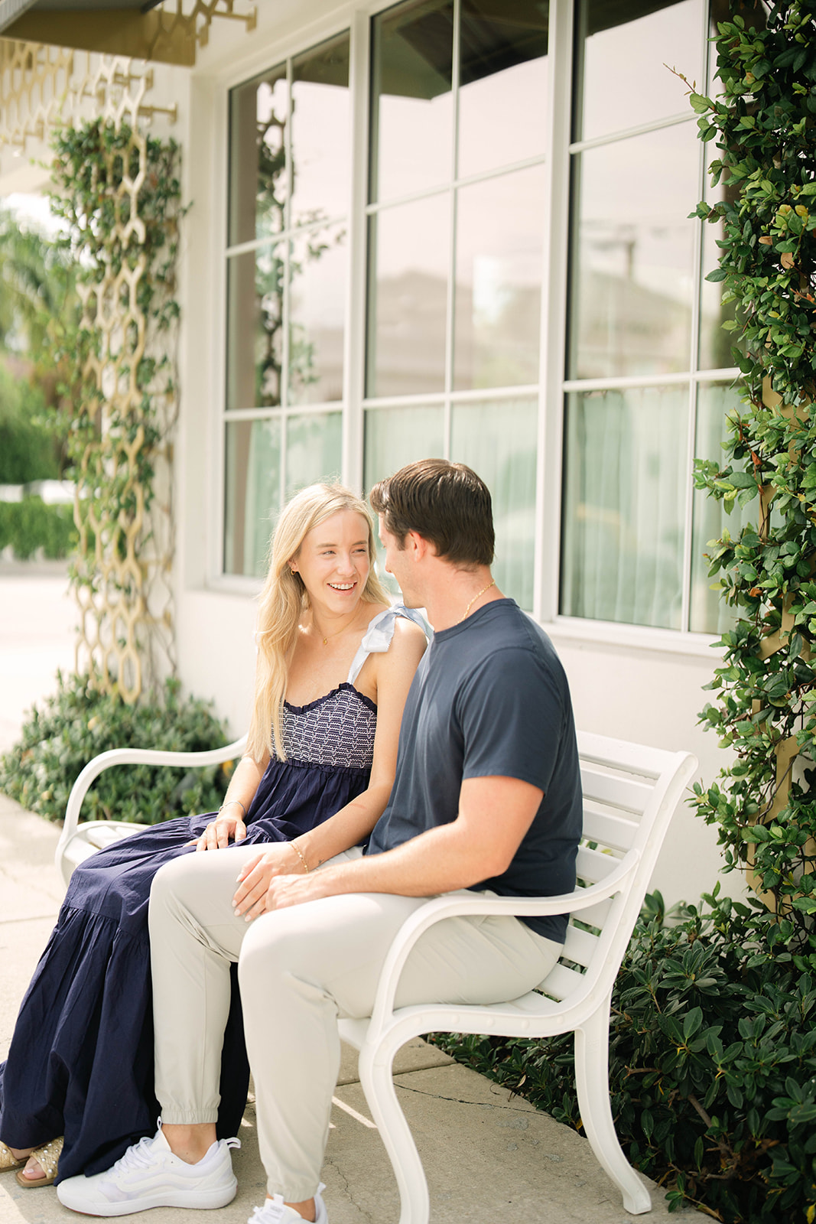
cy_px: 612
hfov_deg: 27.0
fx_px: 1699
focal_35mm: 50
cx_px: 408
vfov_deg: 39.6
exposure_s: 1/8000
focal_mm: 50
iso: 250
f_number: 1.2
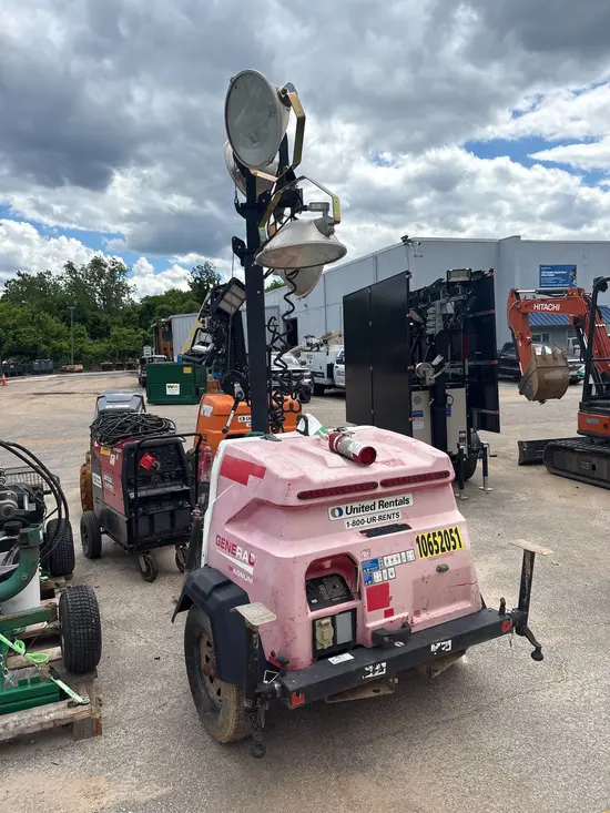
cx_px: 305
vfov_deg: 67.3
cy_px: 406
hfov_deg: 53.1
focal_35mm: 26
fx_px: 611
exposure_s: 1/4065
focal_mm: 5.96
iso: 50
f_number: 1.6
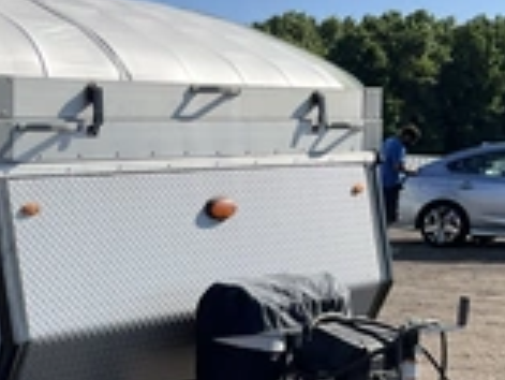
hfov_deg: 25.3
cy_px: 325
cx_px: 32
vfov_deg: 19.6
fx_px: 1080
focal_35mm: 74
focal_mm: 3
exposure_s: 1/1848
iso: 25
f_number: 1.8
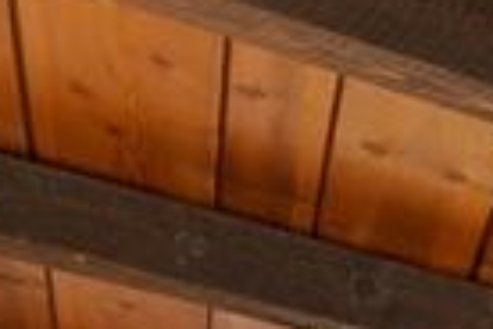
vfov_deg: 8.6
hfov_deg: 10.2
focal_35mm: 123
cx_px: 1604
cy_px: 1084
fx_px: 1680
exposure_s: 2
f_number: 9
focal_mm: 11
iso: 200
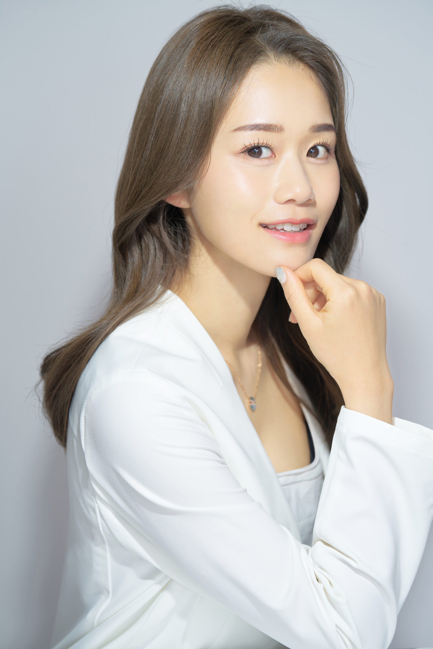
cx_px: 216
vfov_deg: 15.2
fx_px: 2435
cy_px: 324
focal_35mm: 135
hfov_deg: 10.2
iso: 100
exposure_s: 1/250
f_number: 3.5
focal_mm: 135
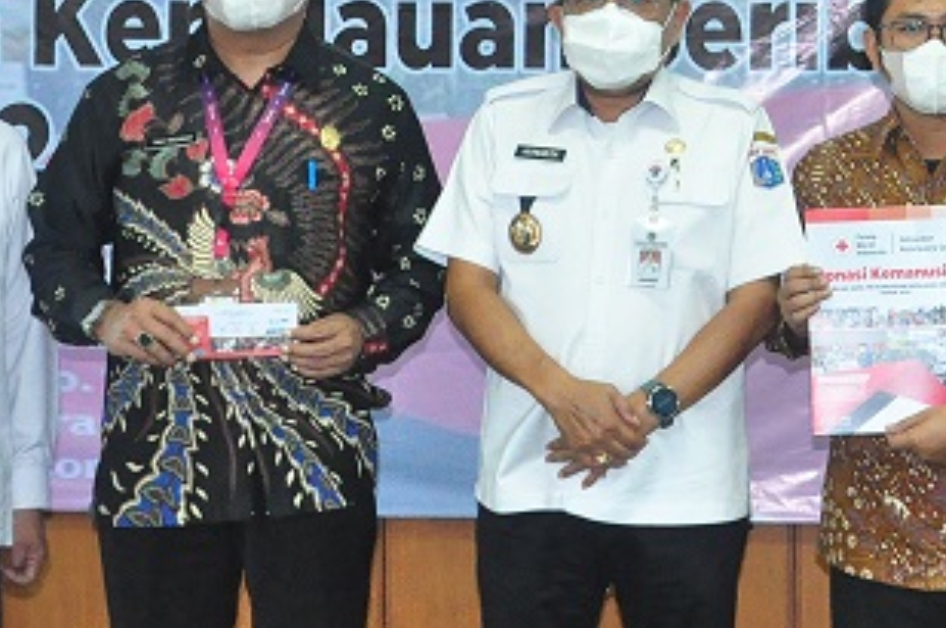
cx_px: 713
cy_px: 107
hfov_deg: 23.4
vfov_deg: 15.7
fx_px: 2256
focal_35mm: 86
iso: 3200
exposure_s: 1/80
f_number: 5.6
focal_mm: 22
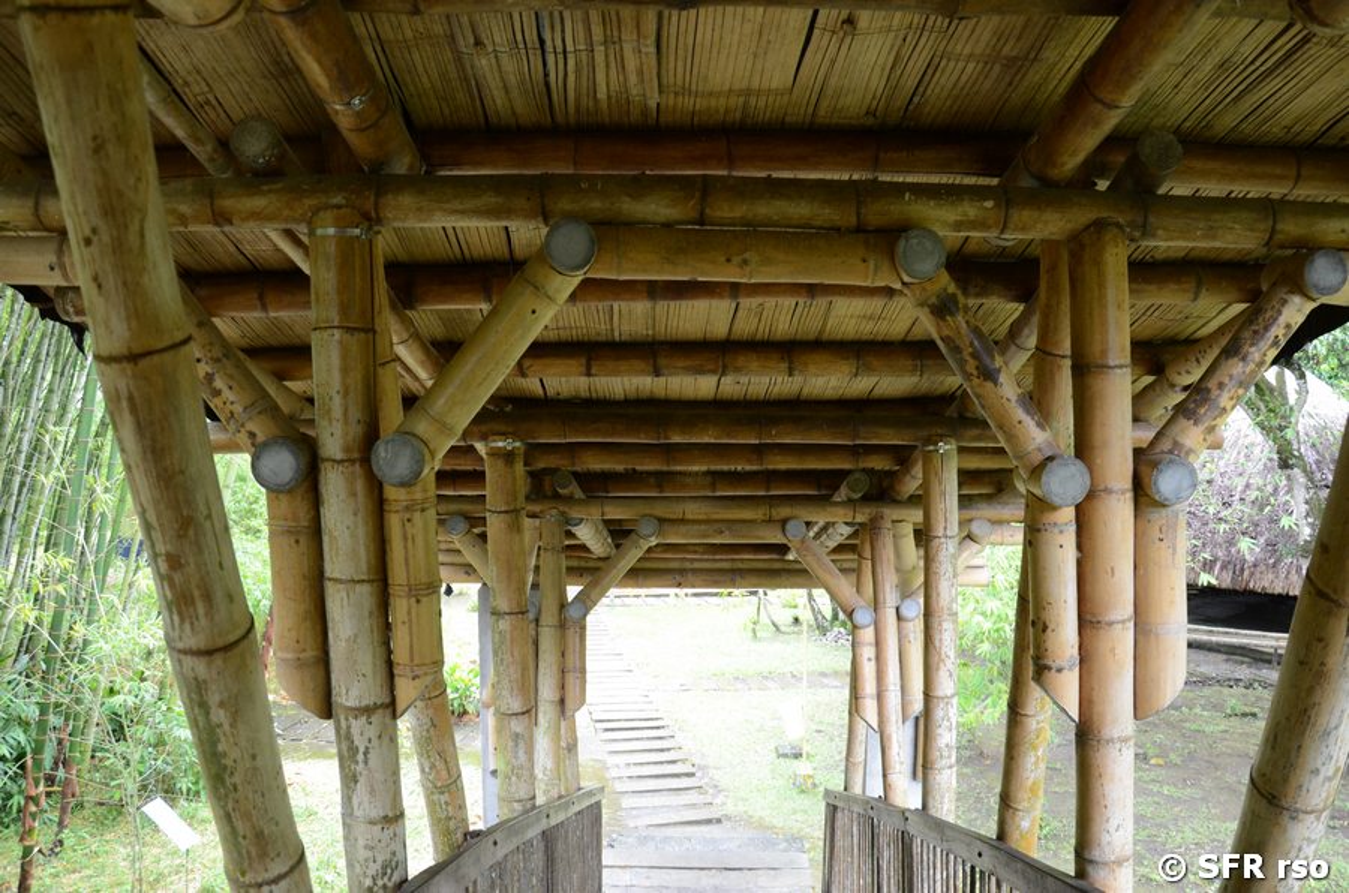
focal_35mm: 27
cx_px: 674
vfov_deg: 47.7
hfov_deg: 67.5
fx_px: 1010
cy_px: 446
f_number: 4.5
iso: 800
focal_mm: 18
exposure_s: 1/80
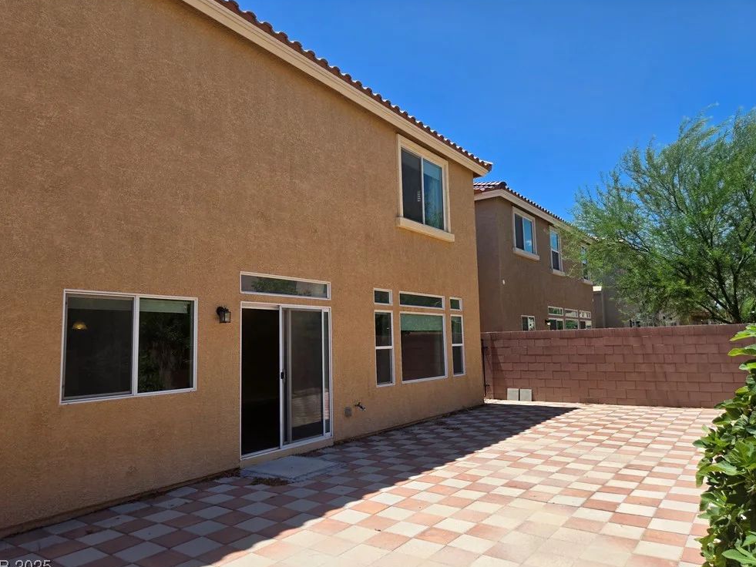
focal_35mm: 24
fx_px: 524
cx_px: 368
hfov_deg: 71.6
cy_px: 288
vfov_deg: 56.8
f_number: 1.8
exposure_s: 1/2921
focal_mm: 5.4
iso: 50
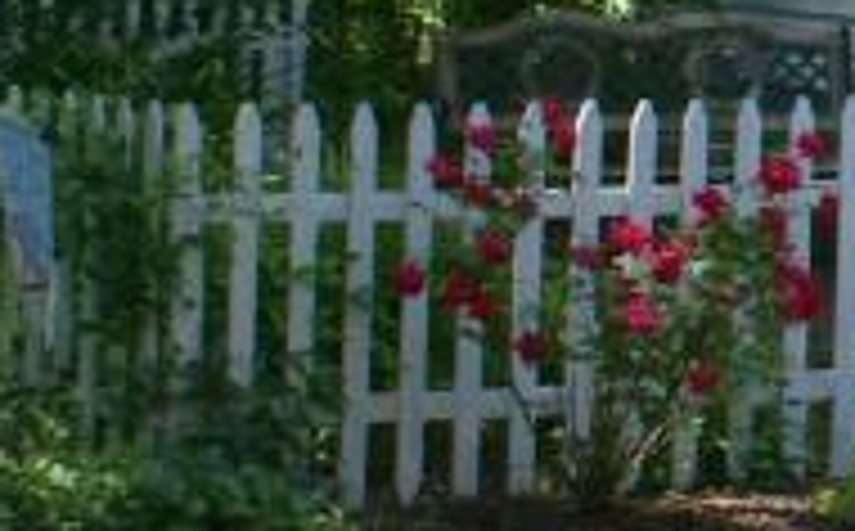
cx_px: 1629
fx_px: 6466
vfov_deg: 4.6
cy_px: -623
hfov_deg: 7.3
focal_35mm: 278
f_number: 9
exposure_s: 1/125
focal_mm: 30
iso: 100
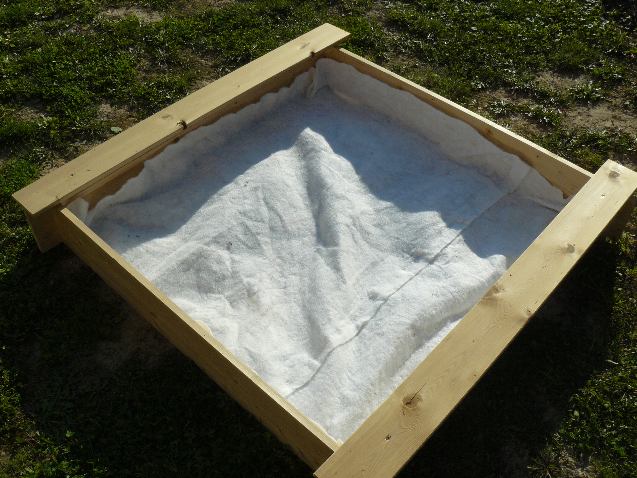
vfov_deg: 39.7
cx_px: 318
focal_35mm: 36
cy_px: 239
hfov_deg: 51.4
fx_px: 662
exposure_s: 1/400
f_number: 8
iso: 100
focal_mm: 6
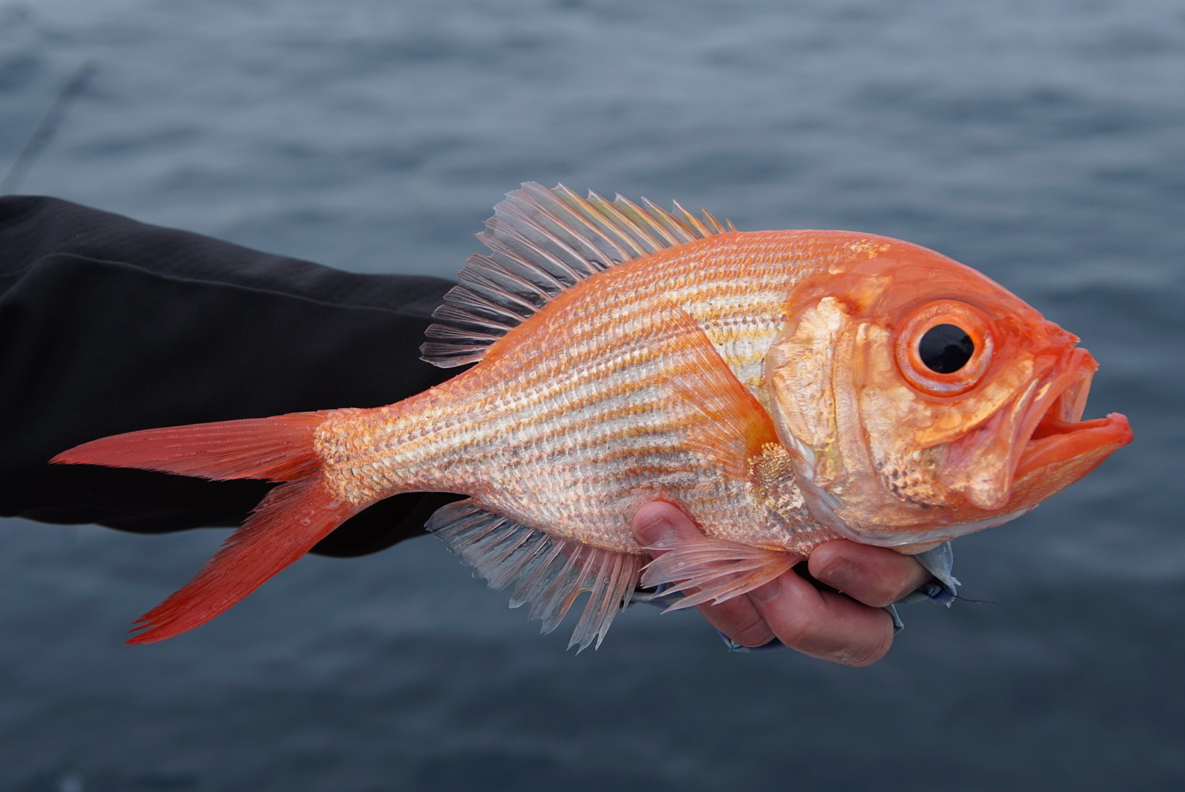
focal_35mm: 43
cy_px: 396
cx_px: 592
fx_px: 1416
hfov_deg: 45.4
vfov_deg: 31.2
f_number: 5.6
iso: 500
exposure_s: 1/500
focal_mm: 43
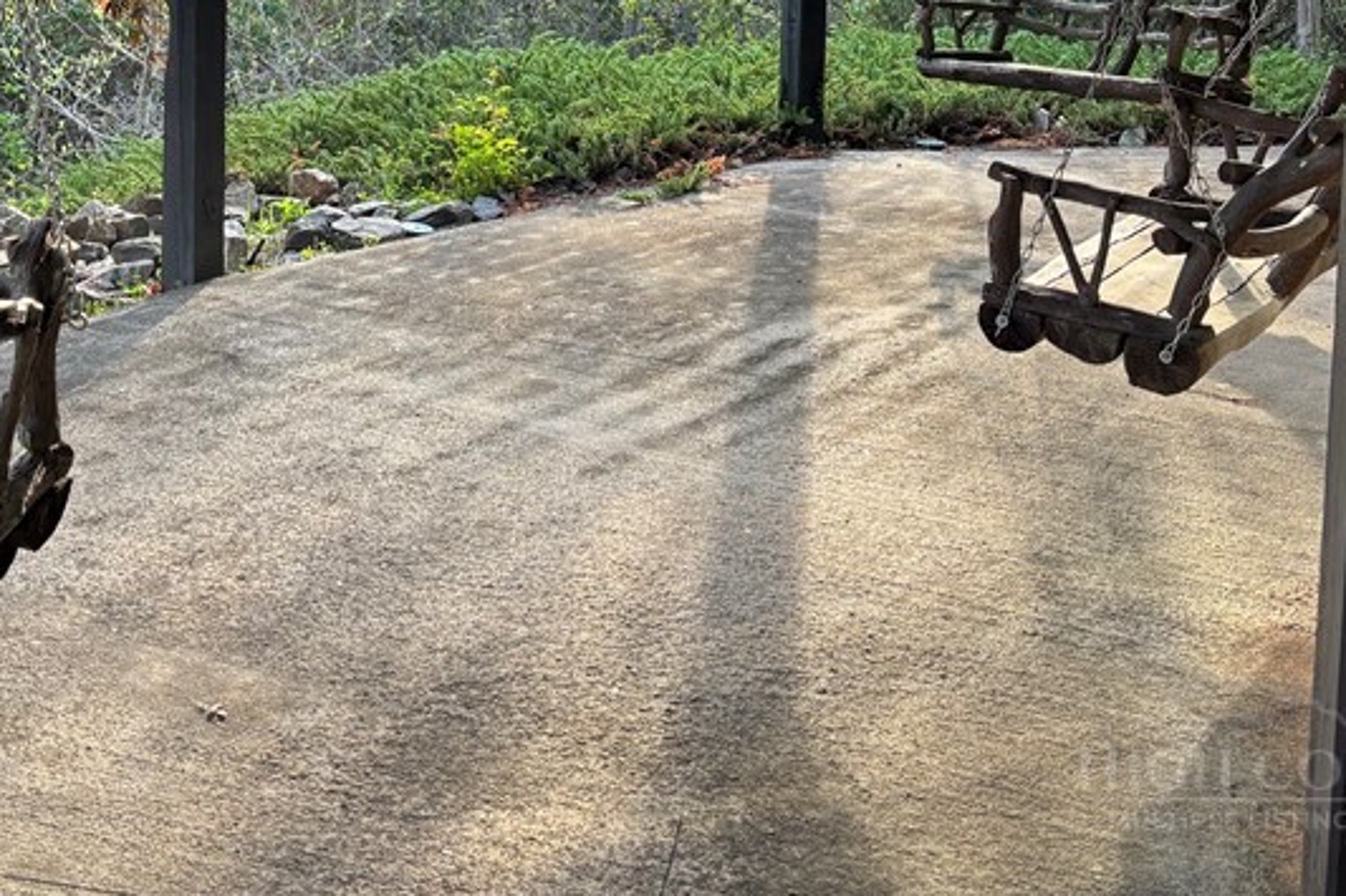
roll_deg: -0.7
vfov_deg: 24.4
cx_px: 278
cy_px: -63
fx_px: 1944
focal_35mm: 52
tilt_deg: -5.0
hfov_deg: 36.9
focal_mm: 5.96
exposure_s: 1/139
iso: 32
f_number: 1.6
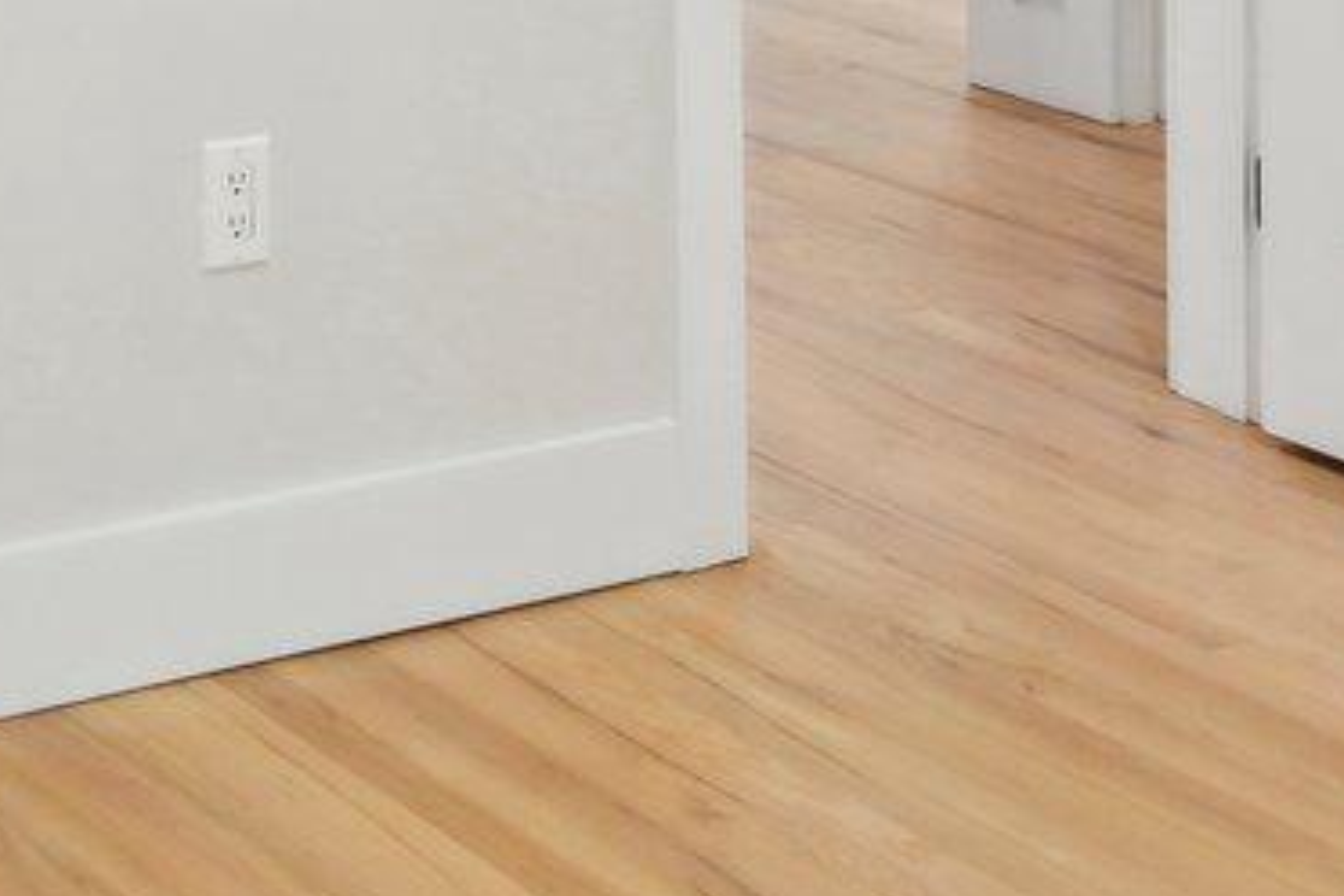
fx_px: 3285
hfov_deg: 21.8
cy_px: -779
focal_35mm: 88
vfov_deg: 13.7
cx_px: -170
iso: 400
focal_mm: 16
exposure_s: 1/15
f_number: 8
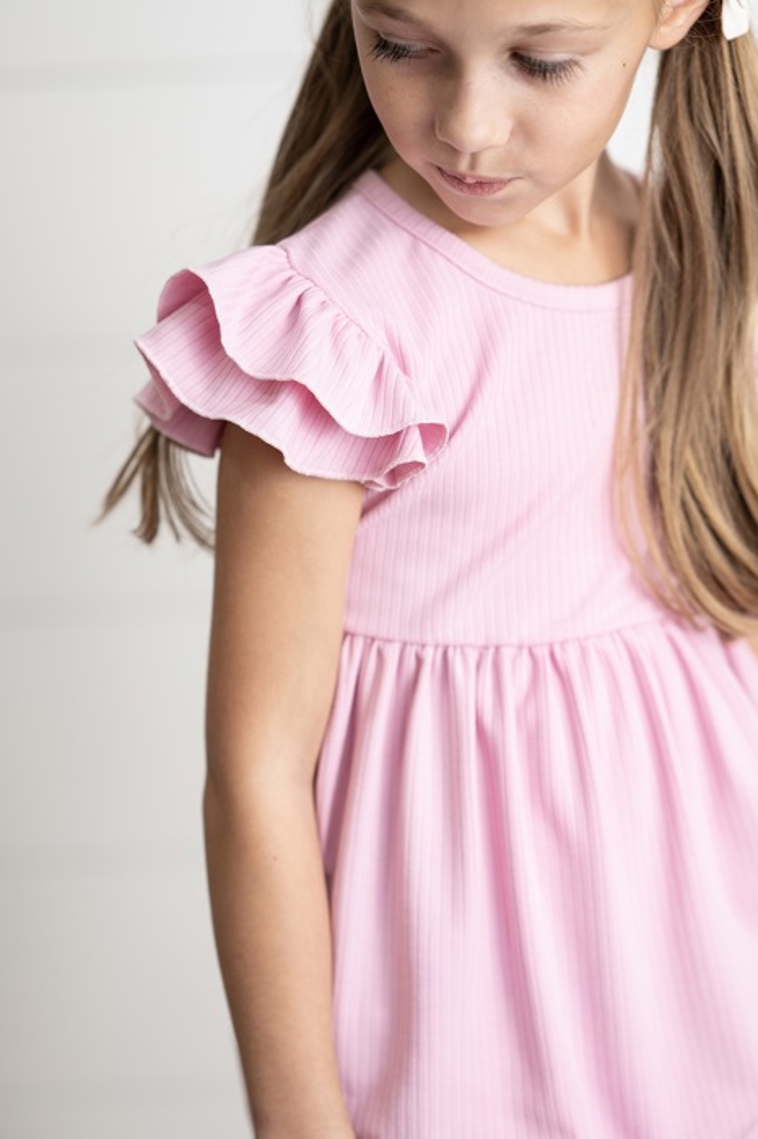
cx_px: 379
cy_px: 570
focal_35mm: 85
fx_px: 2687
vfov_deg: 23.9
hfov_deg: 16.1
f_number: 2.5
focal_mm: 85
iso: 400
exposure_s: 1/200
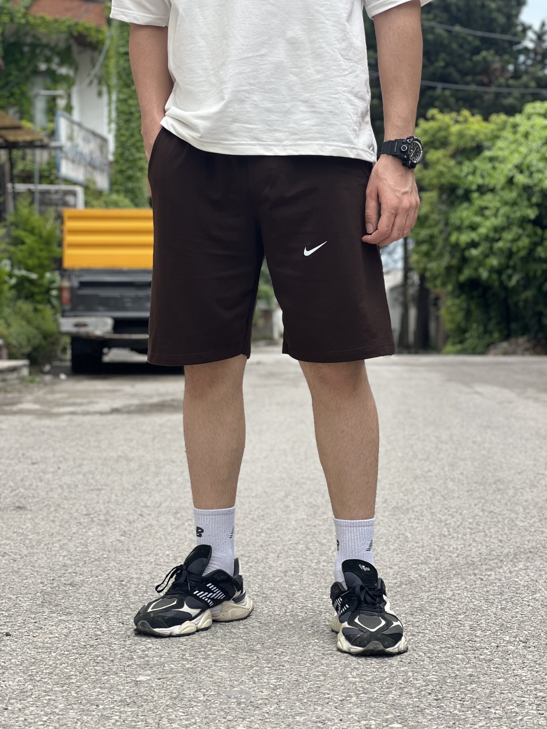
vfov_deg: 25.3
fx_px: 1622
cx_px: 274
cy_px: 364
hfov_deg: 19.1
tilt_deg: -1.7
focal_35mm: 77
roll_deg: +0.0
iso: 32
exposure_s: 1/408
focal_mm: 9
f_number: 2.8
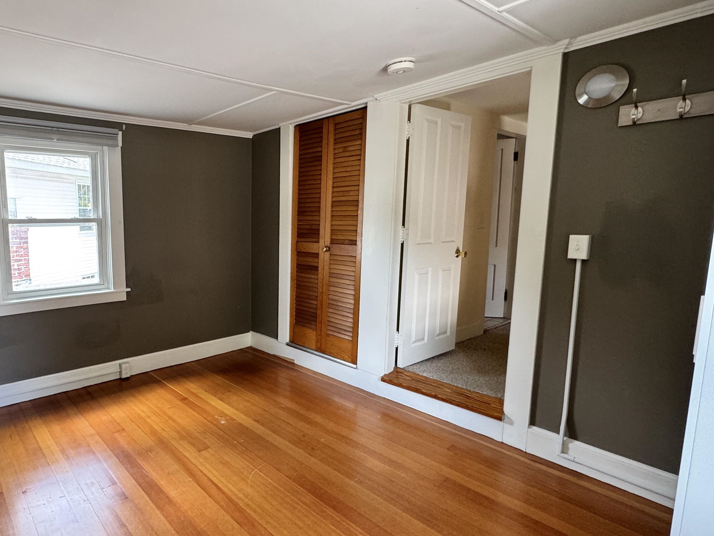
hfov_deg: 77.8
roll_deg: +0.7
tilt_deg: -8.2
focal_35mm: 20
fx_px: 413
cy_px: 270
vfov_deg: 66.0
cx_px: 213
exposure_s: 1/99
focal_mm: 2.22
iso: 200
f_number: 2.2
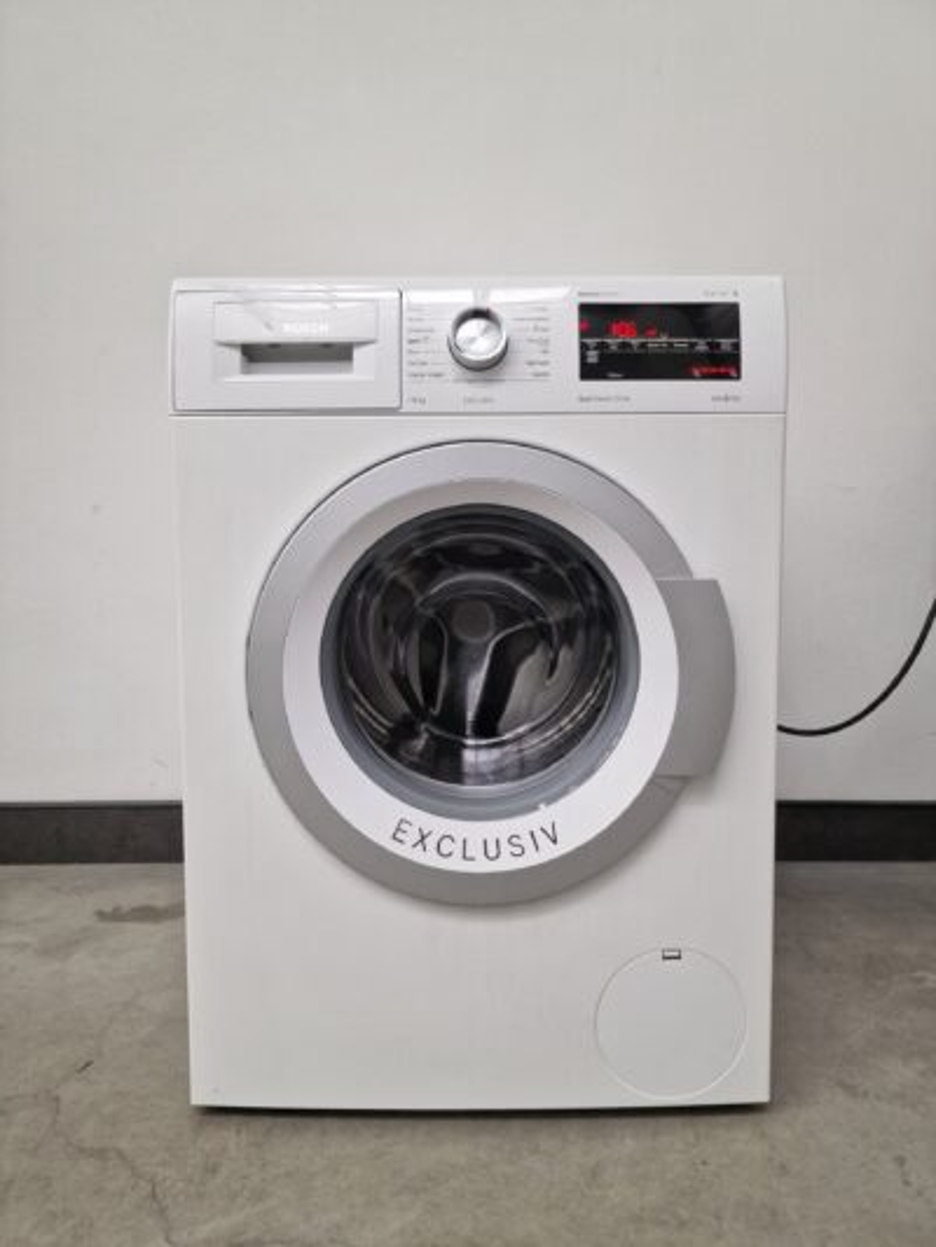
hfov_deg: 58.9
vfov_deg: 73.9
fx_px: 829
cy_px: 624
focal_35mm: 23
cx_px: 468
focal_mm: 6.4
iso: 200
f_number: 1.8
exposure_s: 1/100
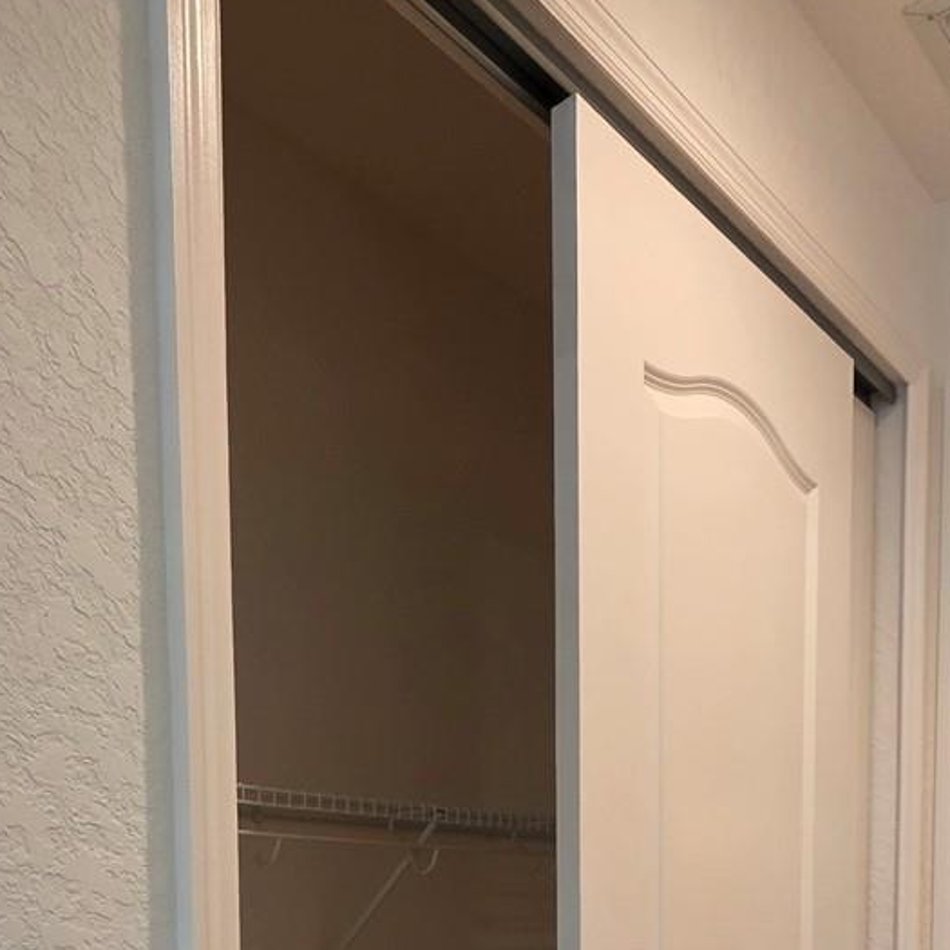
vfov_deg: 39.0
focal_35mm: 35
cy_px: 1039
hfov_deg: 47.2
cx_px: 499
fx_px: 1087
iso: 250
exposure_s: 1/60
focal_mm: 2.2
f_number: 1.9
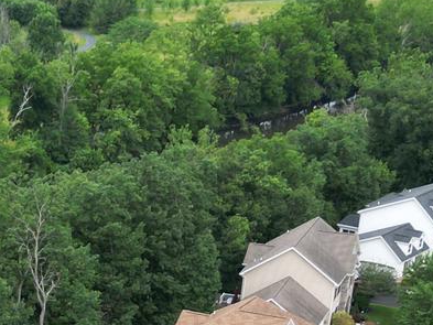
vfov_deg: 10.9
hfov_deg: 15.1
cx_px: -126
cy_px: 625
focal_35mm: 125
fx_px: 1564
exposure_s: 1/500
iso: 140
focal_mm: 6.72
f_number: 1.7
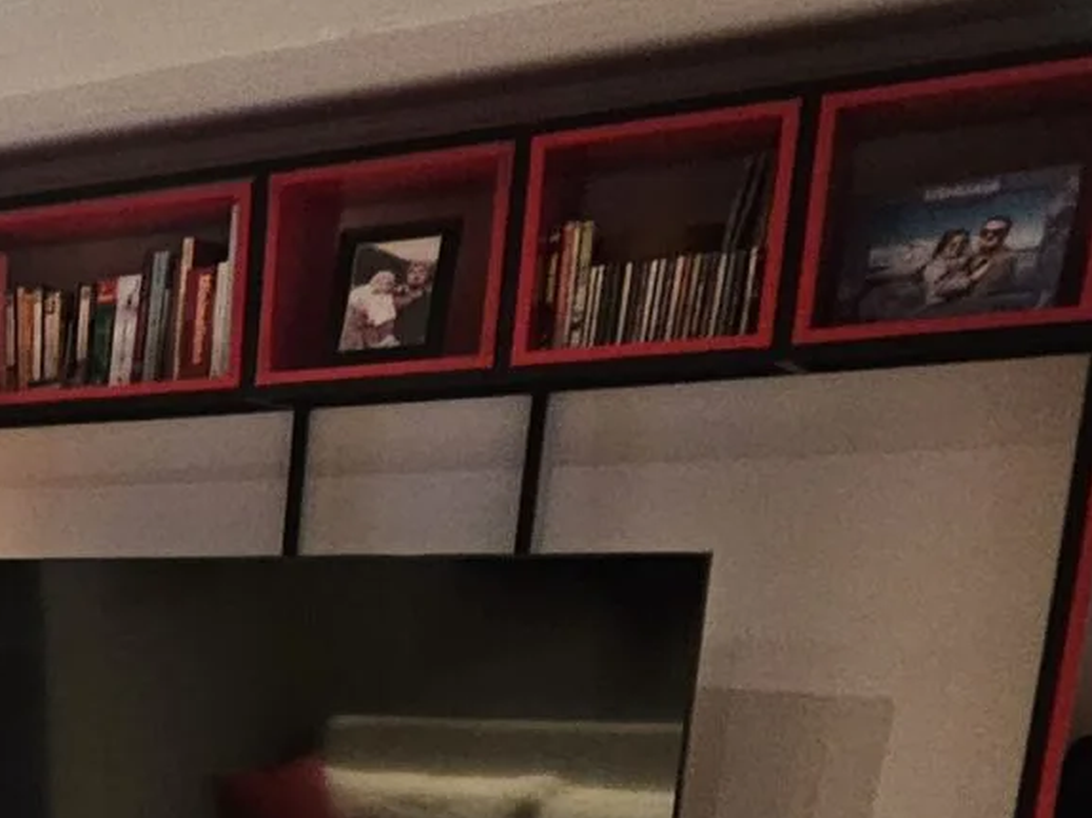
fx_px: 1829
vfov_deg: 23.0
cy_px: 1004
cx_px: -641
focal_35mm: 58
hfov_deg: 24.1
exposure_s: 1/33
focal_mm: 2.2
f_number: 2.2
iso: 400
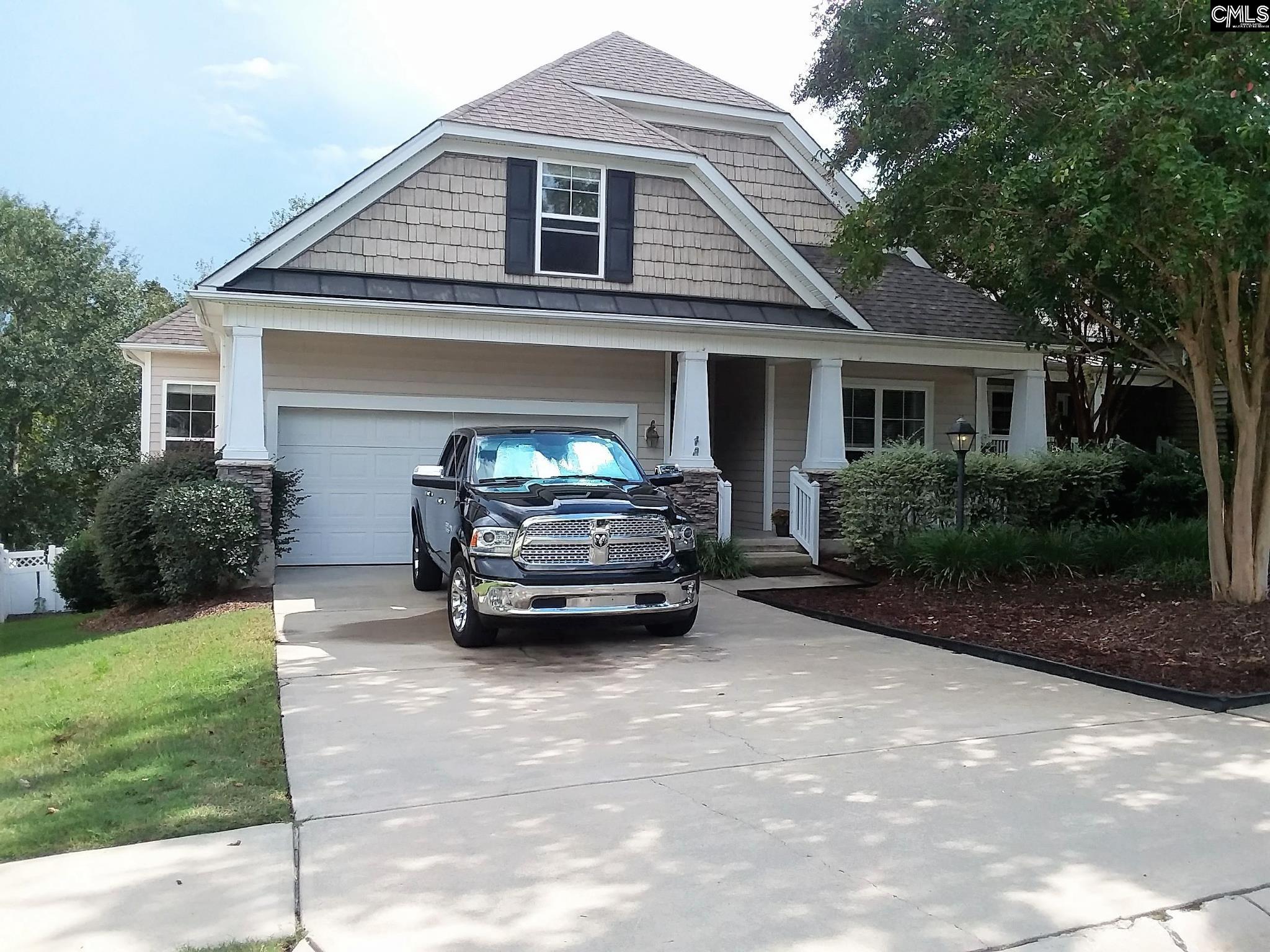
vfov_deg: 48.2
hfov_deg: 61.7
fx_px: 1064
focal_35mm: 29
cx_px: 635
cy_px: 476
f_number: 1.9
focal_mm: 2.47
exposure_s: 1/916
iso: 40
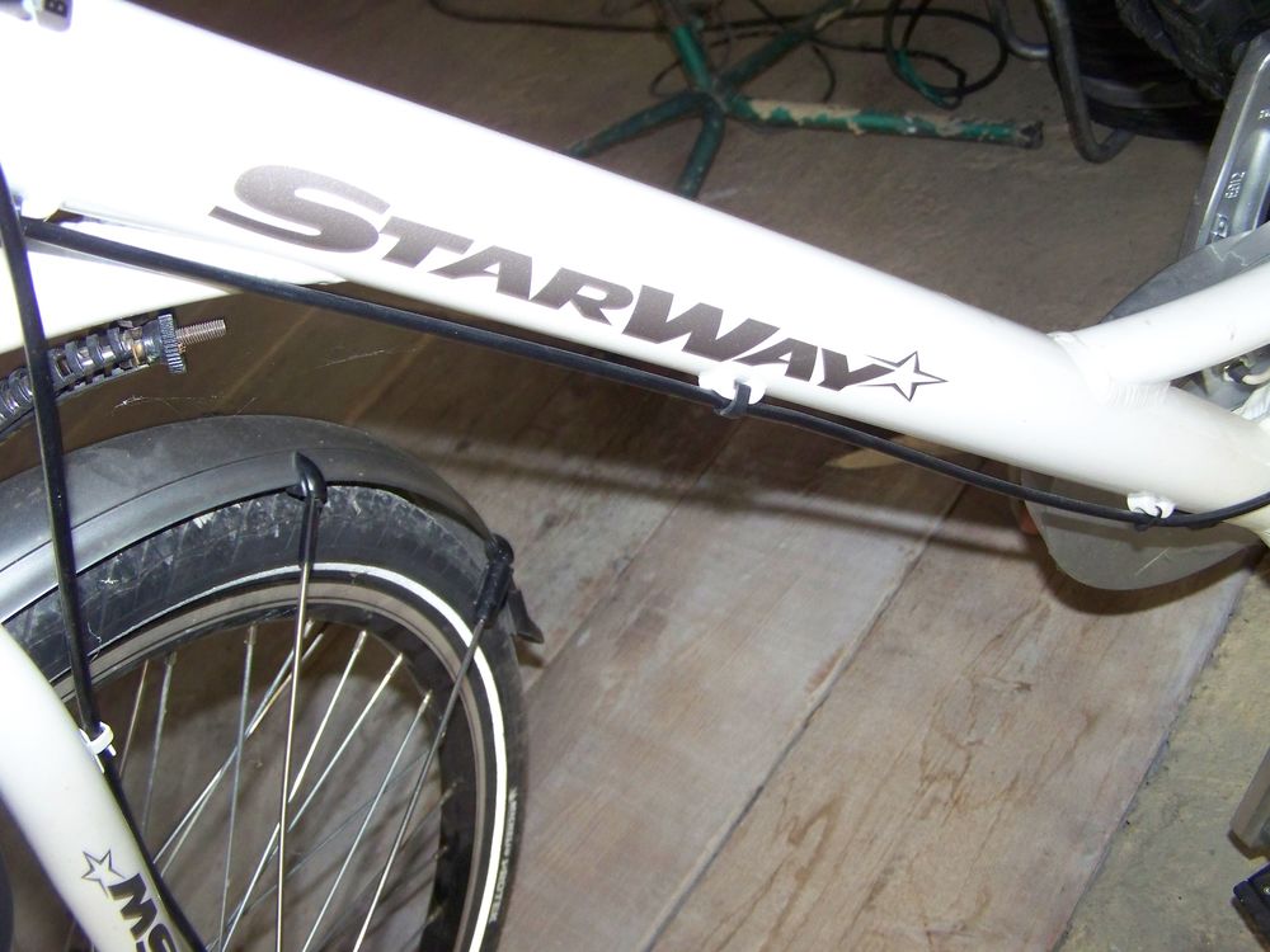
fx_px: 1394
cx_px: 635
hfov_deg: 49.0
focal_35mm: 38
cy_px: 476
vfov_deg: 37.7
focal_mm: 6.3
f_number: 2.8
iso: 200
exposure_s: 1/30
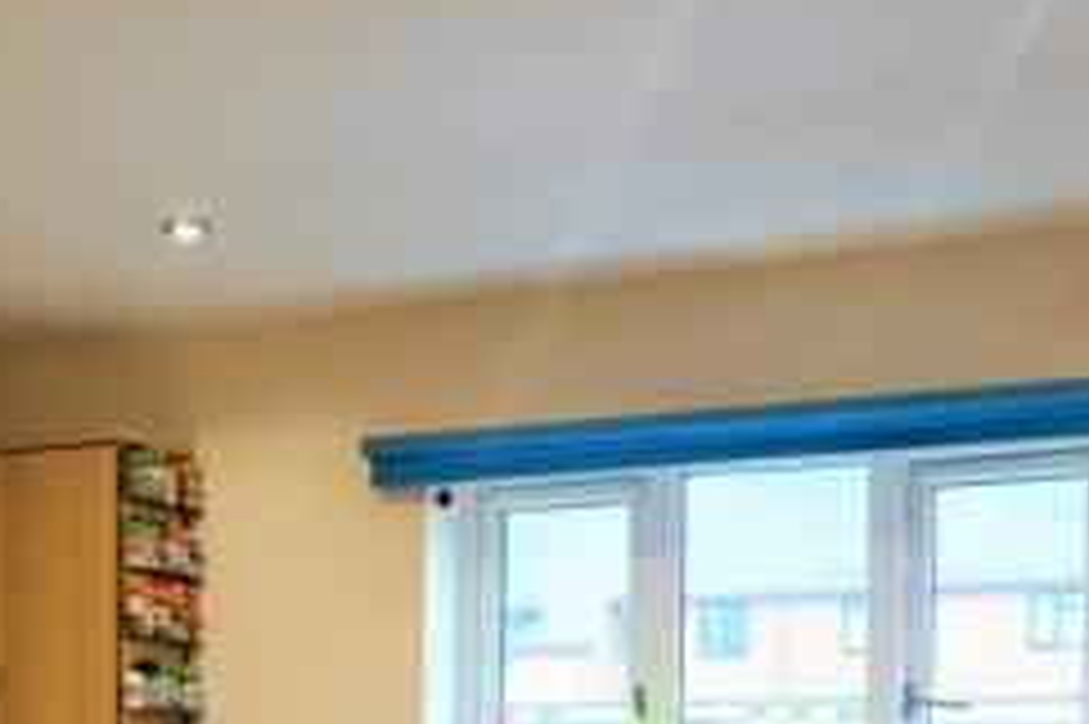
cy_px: 929
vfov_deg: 19.4
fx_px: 1965
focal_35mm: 65
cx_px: 153
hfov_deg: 29.9
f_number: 4
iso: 1600
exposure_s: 1/160
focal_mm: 16
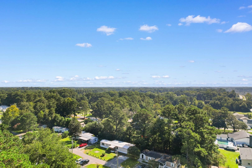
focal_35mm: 22
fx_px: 154
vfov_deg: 57.2
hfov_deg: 78.6
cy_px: 84
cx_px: 126
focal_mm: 8.38
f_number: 2.8
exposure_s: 1/500
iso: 100
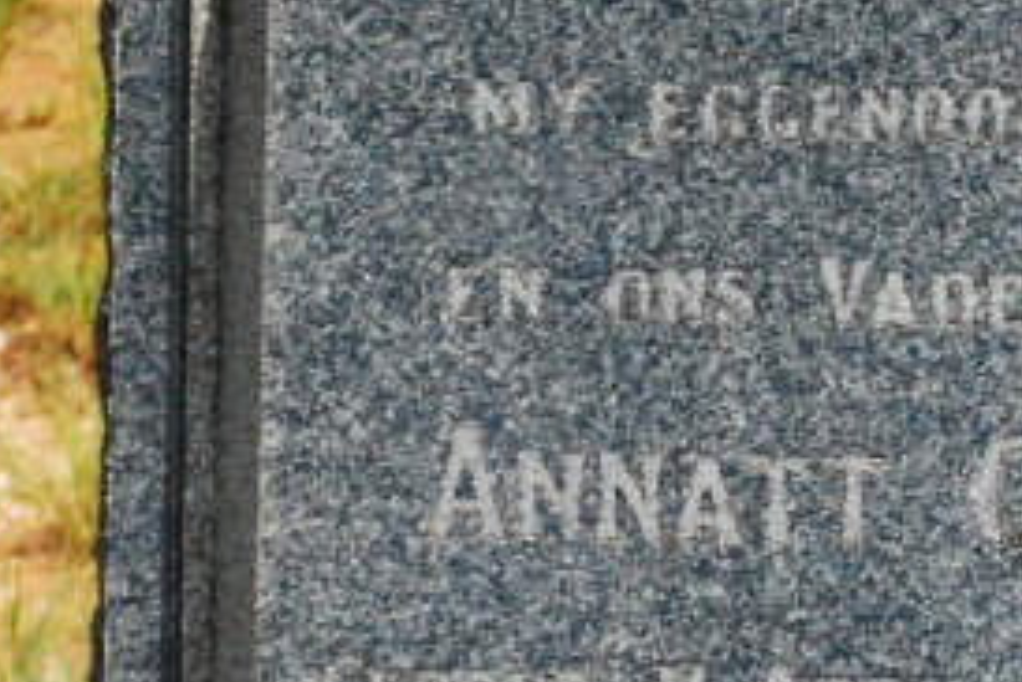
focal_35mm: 280
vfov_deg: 4.9
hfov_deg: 7.3
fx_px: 7953
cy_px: 736
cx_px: 1205
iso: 1600
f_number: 5.6
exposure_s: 1/3200
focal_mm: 50
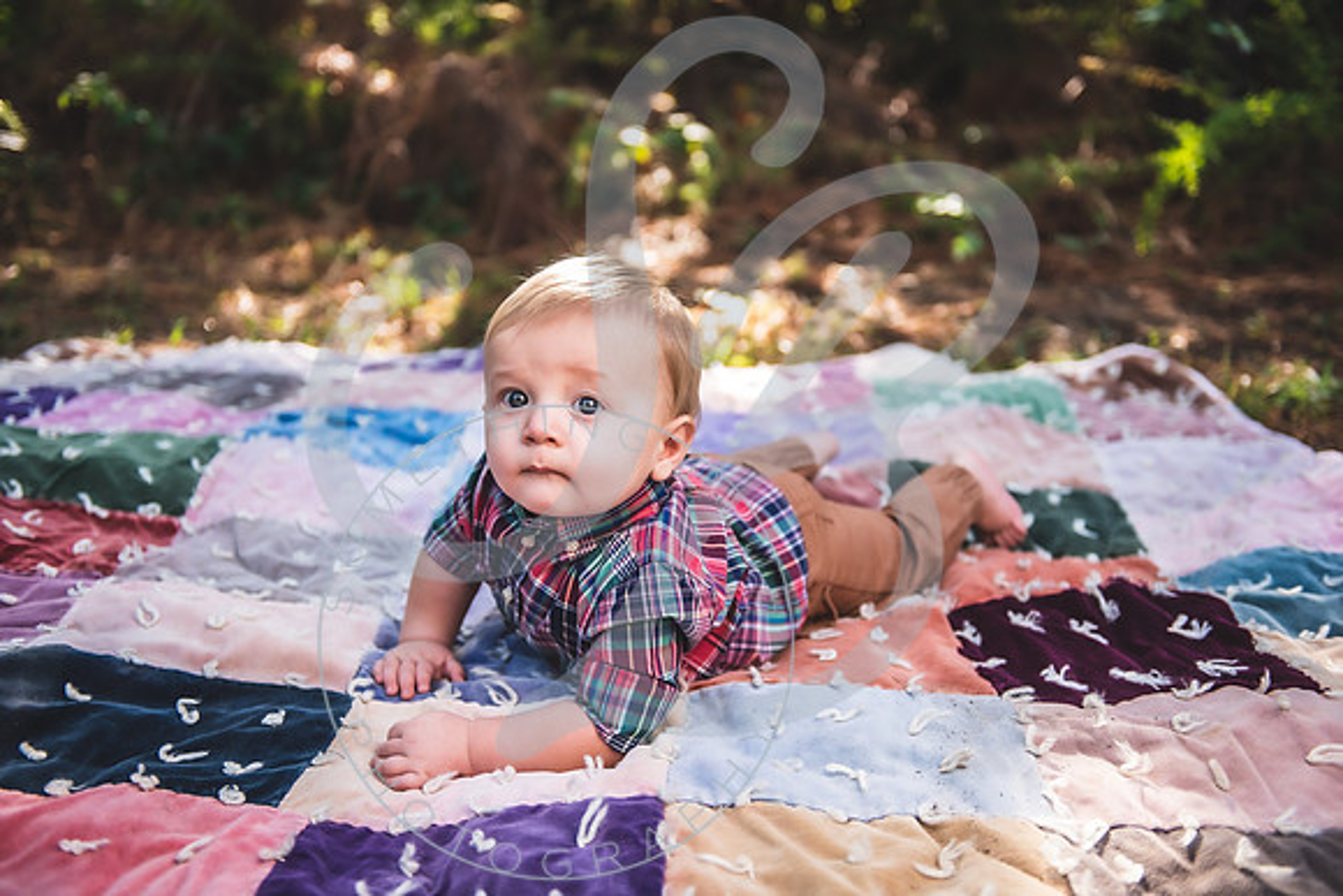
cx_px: 672
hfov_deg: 44.5
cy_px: 448
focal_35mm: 44
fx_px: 1642
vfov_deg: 30.5
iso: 100
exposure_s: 1/160
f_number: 2.8
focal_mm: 44
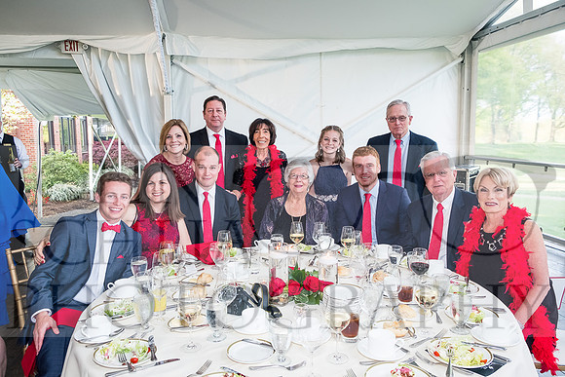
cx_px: 282
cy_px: 188
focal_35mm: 27
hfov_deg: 67.4
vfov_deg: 48.0
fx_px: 424
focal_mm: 18
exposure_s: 1/125
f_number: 5.6
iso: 1600
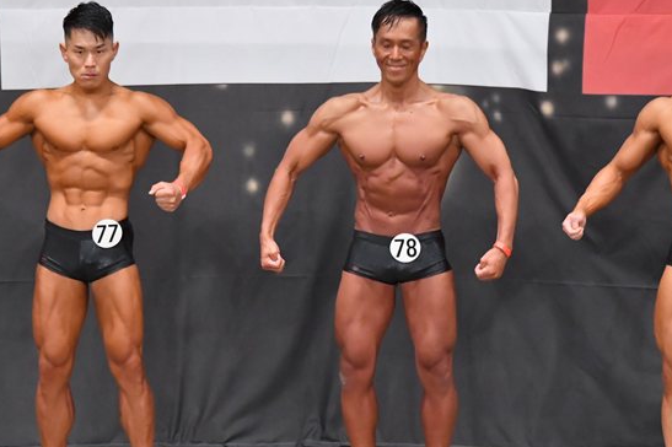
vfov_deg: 4.8
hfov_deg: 7.2
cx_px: 311
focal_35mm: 286
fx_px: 5335
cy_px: 242
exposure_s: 1/400
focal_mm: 135
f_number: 5.6
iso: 6400
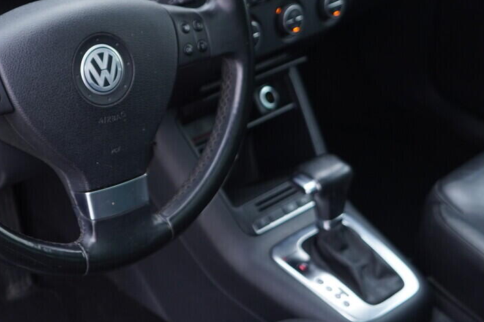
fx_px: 981
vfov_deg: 18.5
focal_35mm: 73
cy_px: 63
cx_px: 145
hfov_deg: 27.5
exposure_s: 1/40
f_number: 2.8
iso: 250
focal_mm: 24
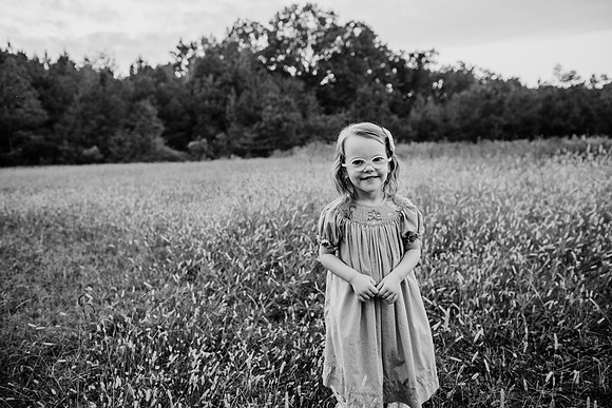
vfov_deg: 53.2
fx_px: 408
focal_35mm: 24
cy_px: 204
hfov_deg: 73.7
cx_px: 306
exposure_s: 1/500
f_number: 2.8
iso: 400
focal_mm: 24
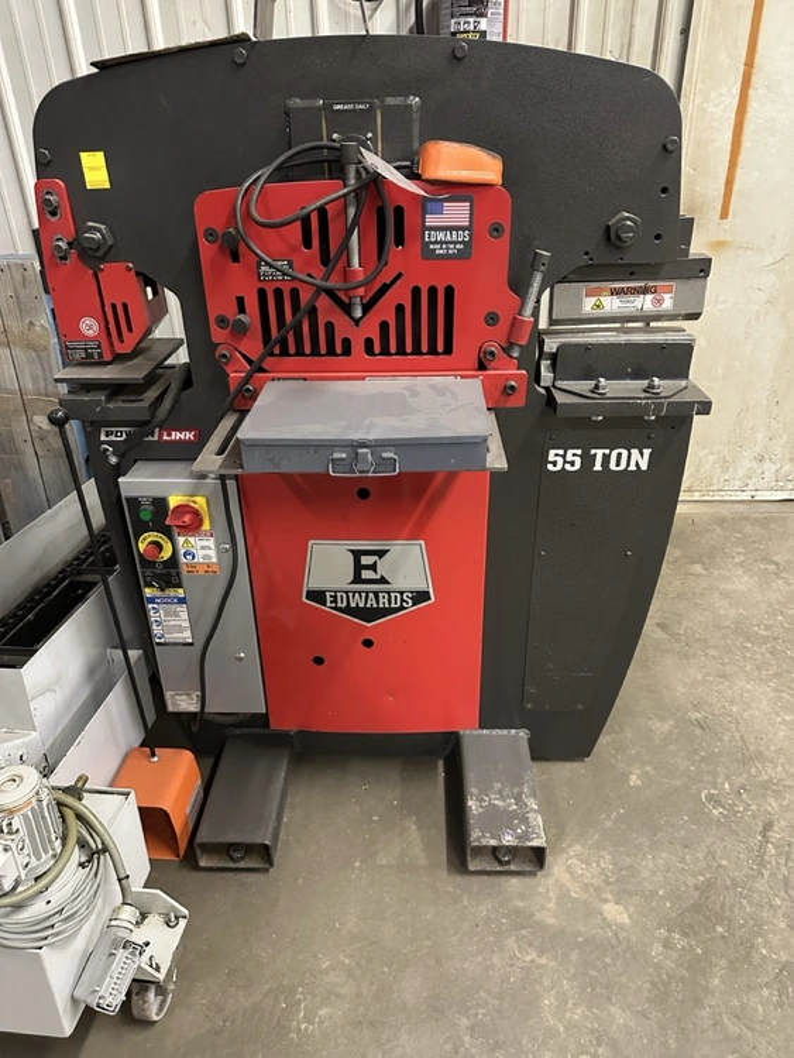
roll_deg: +1.7
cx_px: 397
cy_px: 529
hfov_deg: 56.8
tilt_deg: -29.7
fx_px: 734
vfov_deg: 71.6
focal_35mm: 24
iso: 800
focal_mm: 6.86
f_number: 1.78
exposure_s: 1/40
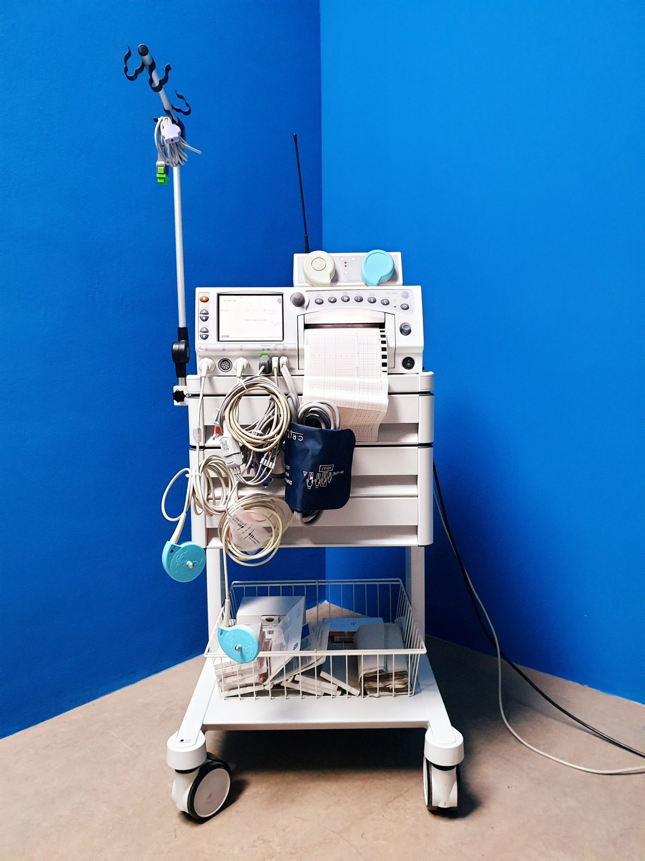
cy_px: 430
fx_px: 646
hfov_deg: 53.1
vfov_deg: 67.3
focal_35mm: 26
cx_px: 322
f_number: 2.4
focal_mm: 4.3
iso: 400
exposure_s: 1/50
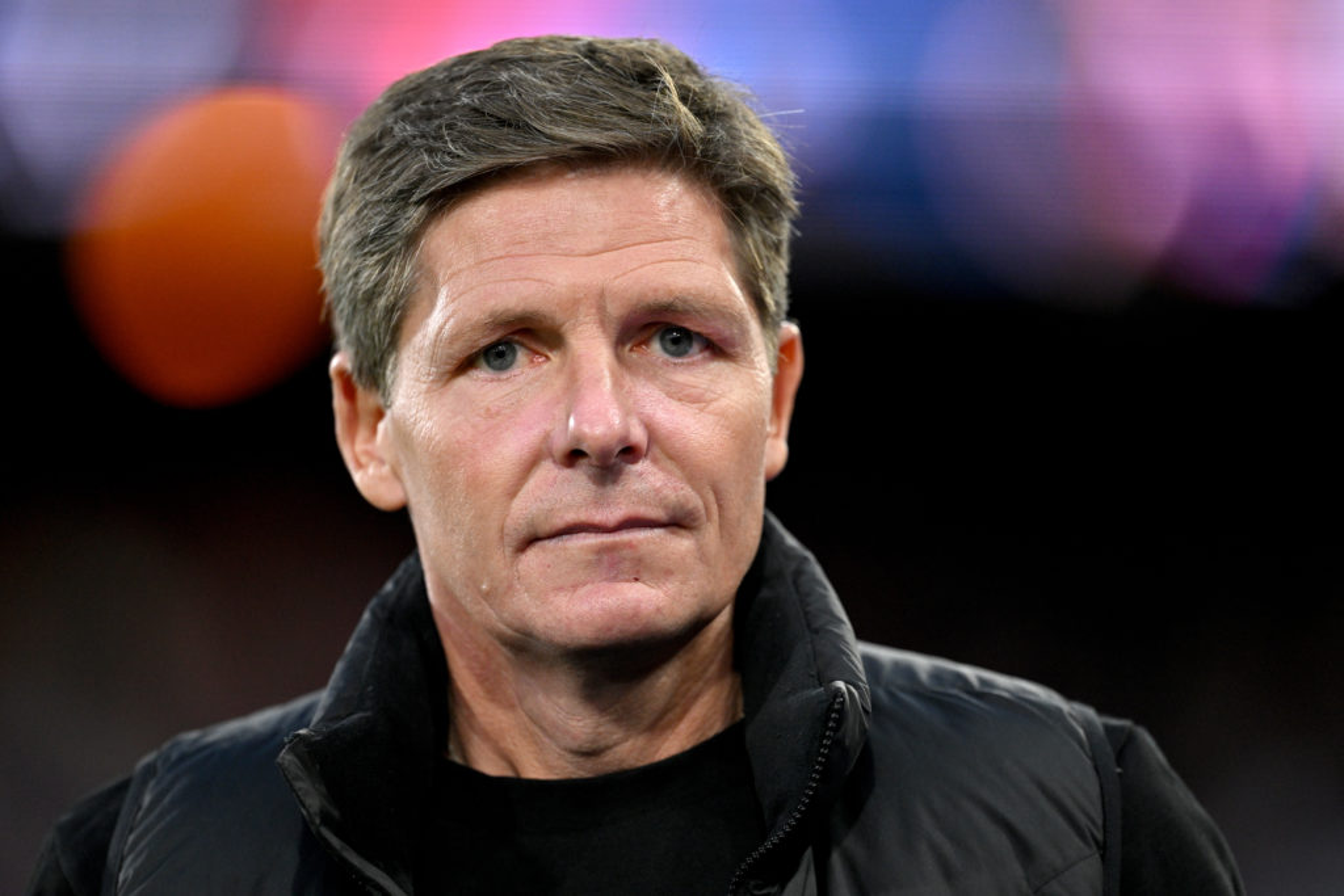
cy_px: 448
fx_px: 14934
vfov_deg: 3.4
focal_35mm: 400
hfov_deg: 5.2
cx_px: 672
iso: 2500
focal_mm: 400
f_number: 2.8
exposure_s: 1/1600
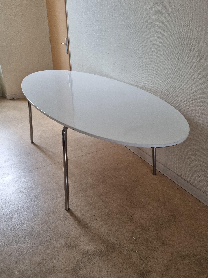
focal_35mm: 26
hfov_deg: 53.1
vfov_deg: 67.3
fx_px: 208
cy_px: 139
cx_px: 104
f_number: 1.8
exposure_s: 1/50
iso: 250
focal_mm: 5.4
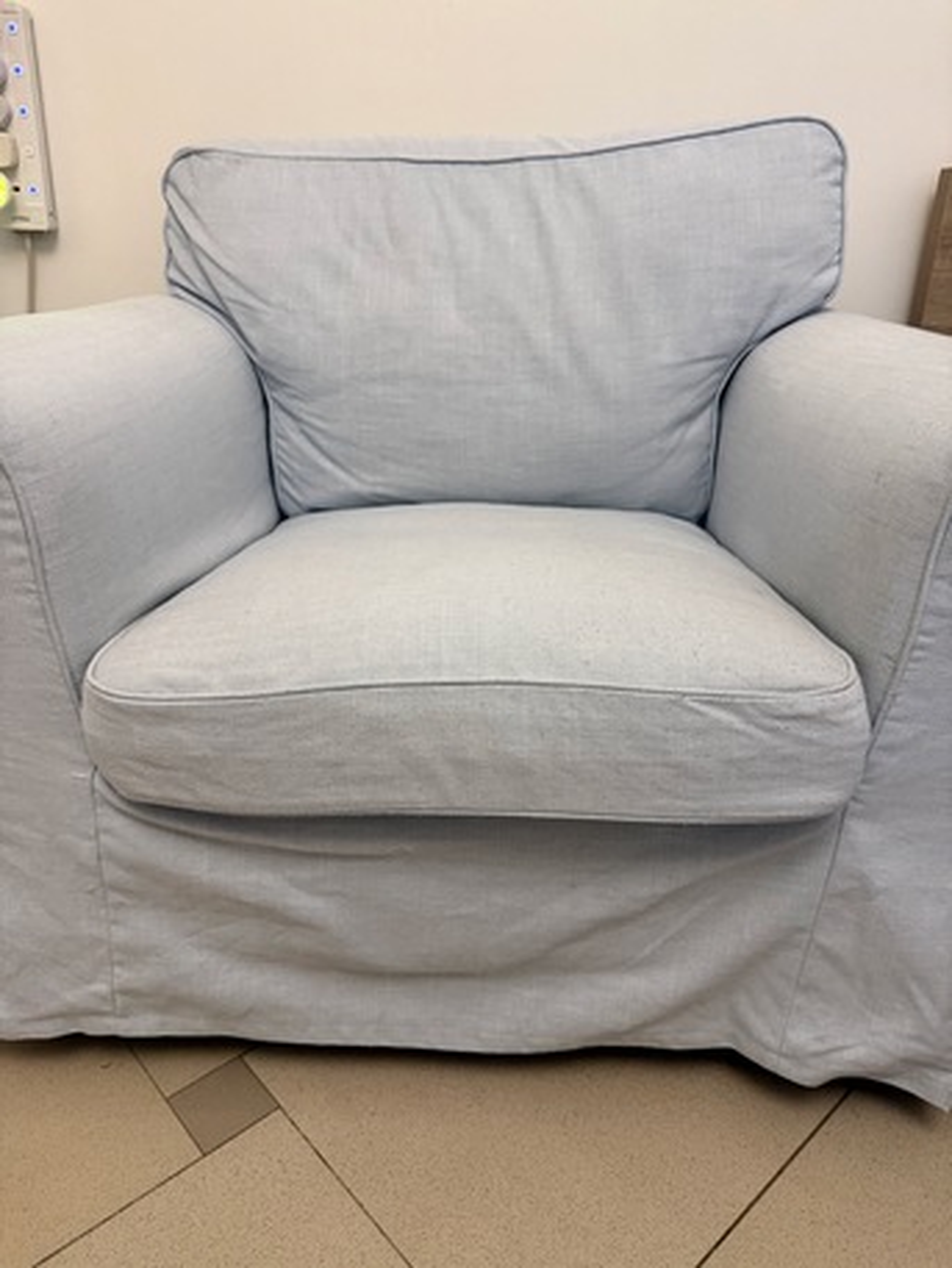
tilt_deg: -21.8
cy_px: 634
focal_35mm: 24
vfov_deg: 71.6
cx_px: 476
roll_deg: -1.3
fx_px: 880
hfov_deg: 56.8
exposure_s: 1/60
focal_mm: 6.76
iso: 400
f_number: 1.78
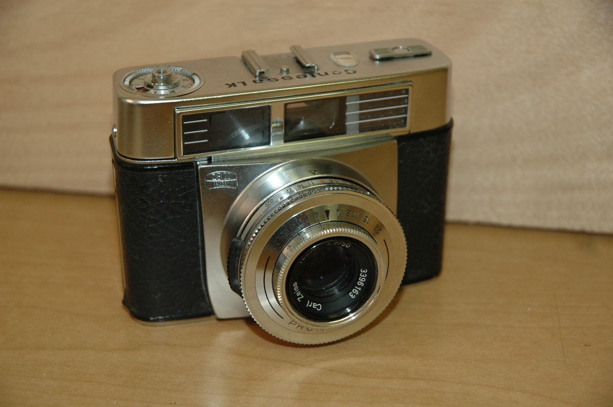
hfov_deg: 19.5
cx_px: 306
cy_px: 204
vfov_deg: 13.0
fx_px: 1786
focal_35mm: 105
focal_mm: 70
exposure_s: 1/60
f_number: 4.5
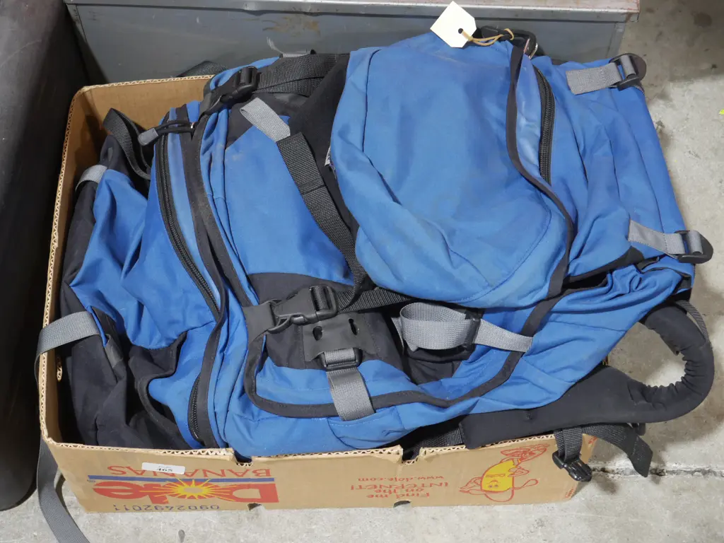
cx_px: 362
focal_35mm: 56
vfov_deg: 26.1
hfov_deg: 34.3
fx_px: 1171
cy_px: 272
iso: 1250
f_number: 5.3
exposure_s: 1/60
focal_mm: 28
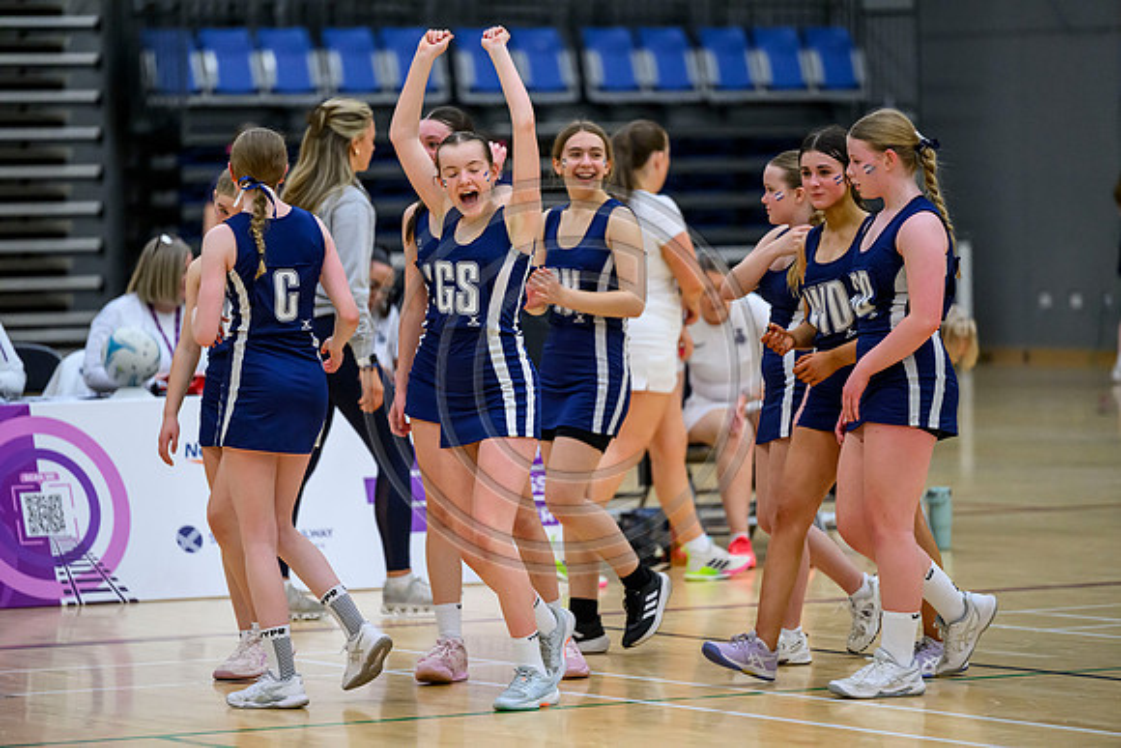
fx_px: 6229
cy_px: 374
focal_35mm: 200
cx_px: 560
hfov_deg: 10.3
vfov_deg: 6.9
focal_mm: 200
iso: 6400
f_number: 2.8
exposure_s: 1/1000
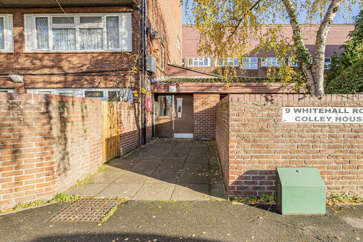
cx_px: 204
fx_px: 171
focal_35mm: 17
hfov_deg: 92.8
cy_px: 117
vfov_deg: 70.4
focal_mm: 13
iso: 320
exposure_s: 1/250
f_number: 9
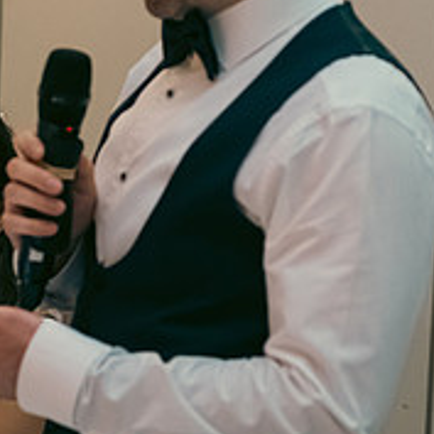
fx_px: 2454
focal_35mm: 173
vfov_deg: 10.1
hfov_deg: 10.1
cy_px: 141
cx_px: 238
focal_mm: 62
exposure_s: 1/160
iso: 2000
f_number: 3.5
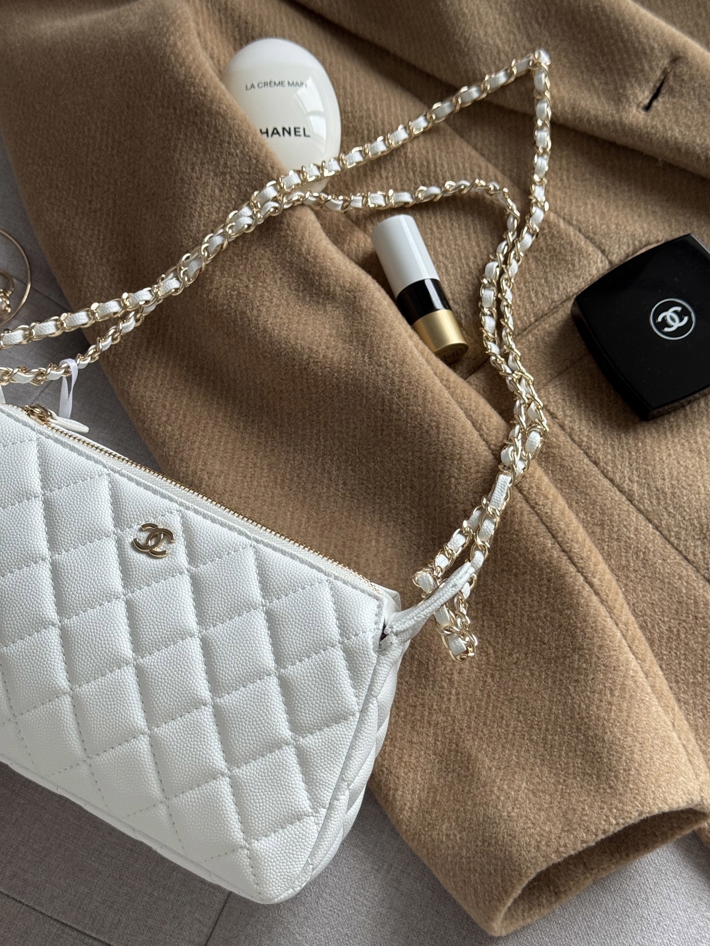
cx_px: 355
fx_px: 1313
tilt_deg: -65.6
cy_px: 473
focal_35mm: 48
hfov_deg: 30.3
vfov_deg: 39.7
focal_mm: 6.76
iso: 160
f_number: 1.78
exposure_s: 1/60
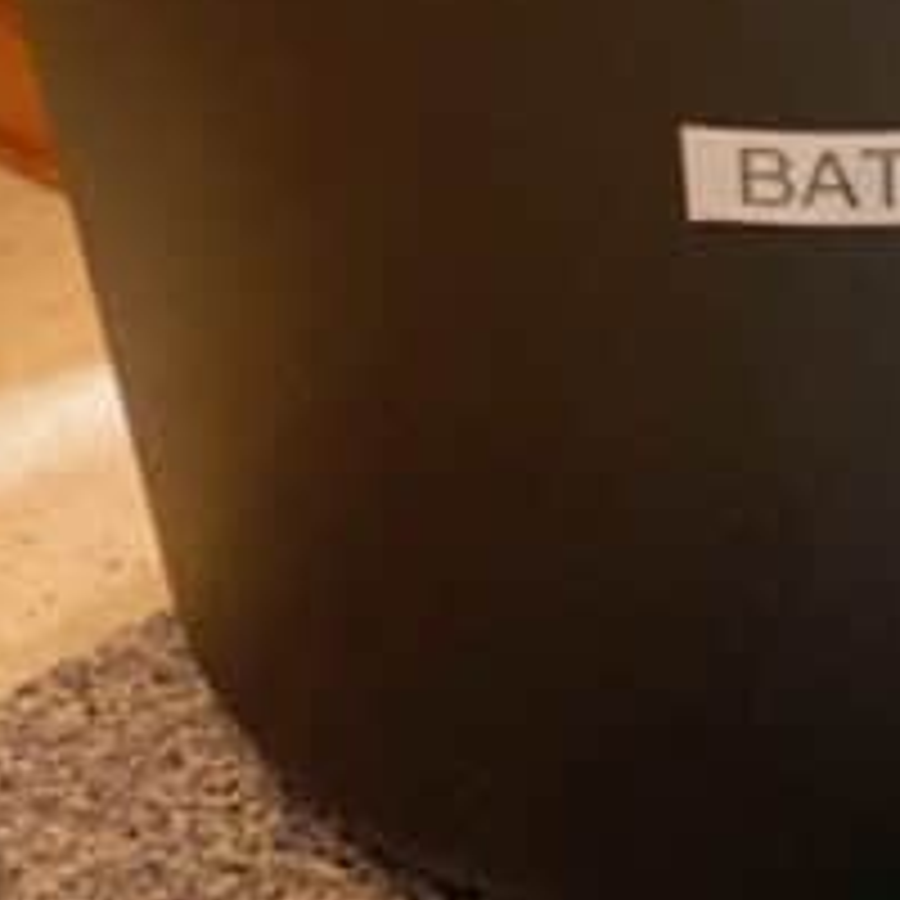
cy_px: -392
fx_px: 6913
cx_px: 1714
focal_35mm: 235
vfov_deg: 7.3
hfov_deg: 7.2
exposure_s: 1/40
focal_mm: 6
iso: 200
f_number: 2
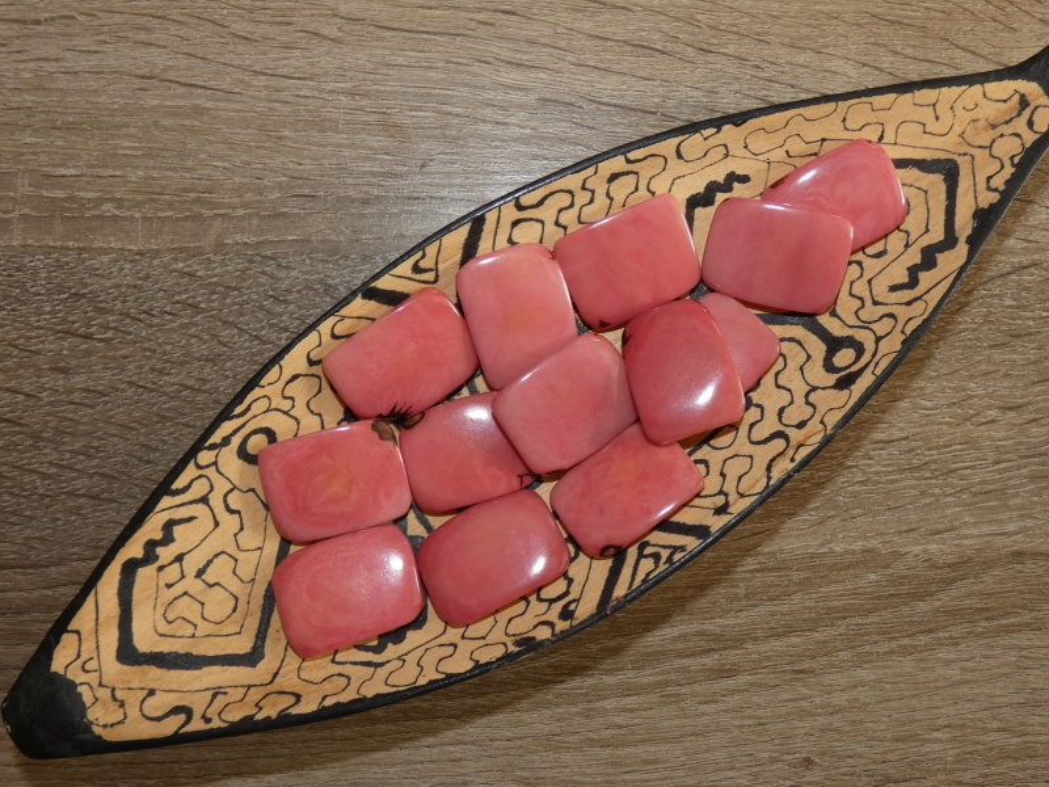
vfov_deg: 49.7
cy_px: 394
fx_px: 849
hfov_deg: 63.4
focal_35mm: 28
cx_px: 524
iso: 80
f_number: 3.2
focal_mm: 5
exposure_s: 1/60
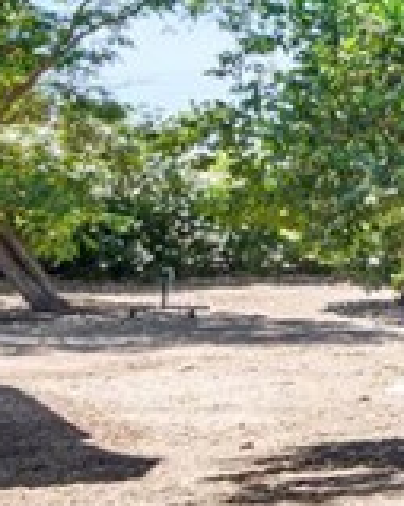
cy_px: 189
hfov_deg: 8.9
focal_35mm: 103
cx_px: 1492
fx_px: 1541
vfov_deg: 18.6
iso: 200
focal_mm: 17
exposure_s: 1/100
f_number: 8
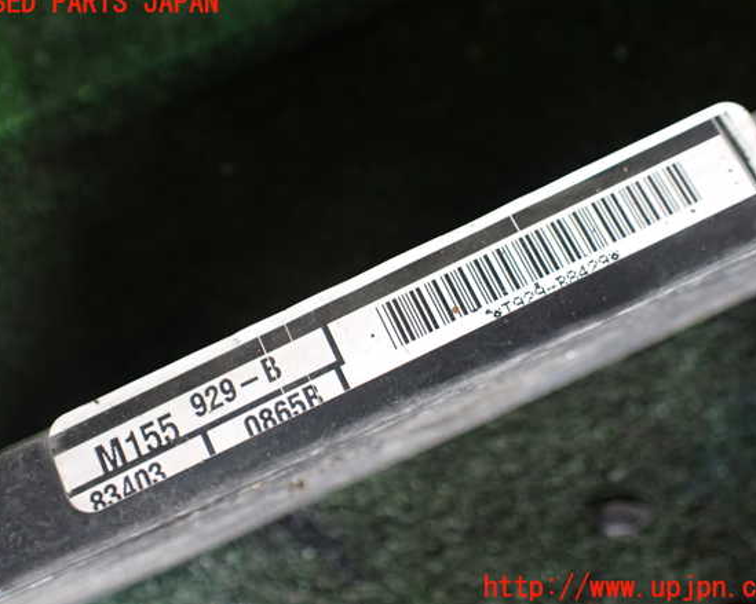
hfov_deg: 55.7
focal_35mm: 32
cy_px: 296
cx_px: 381
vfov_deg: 45.8
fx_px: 716
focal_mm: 5.4
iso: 800
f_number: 2.3
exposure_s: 1/125
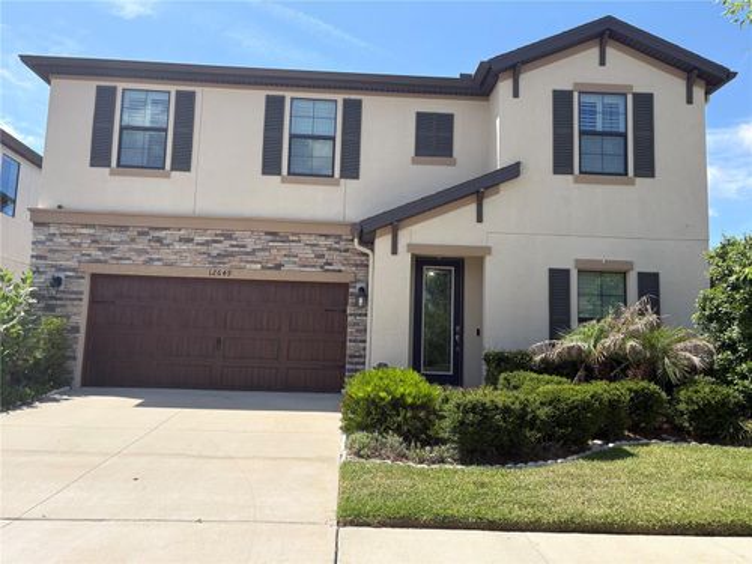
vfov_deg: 53.1
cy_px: 282
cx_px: 376
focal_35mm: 26
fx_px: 565
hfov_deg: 67.3
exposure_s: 1/2639
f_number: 1.6
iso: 50
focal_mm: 5.96
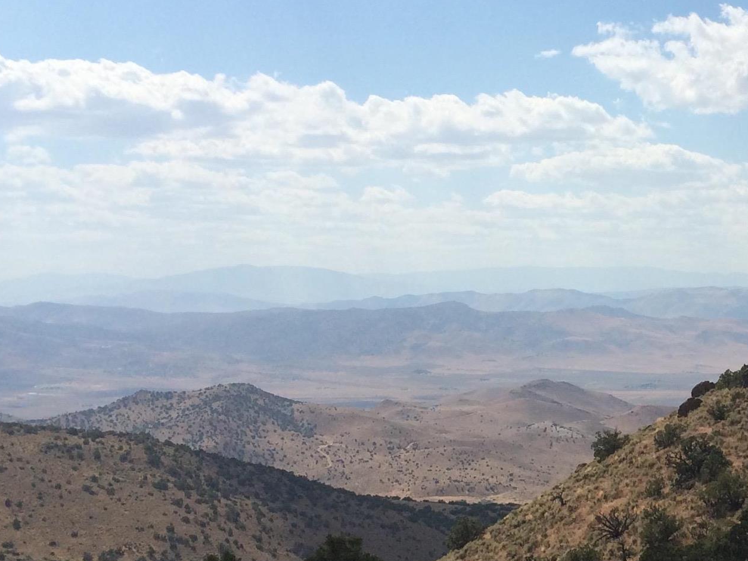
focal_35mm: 71
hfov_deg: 26.0
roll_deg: +1.6
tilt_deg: -5.9
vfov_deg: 20.6
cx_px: 747
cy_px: 388
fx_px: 1534
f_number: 2.2
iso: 40
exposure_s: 1/5128
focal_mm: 4.15
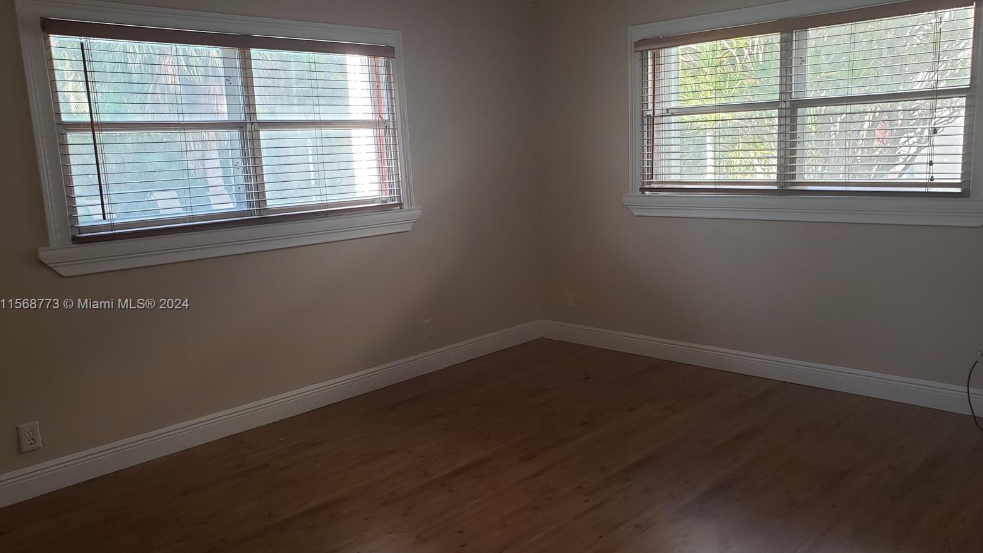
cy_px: 305
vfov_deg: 40.1
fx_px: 756
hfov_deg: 66.1
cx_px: 491
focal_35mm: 29
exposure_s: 1/47
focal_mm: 4.3
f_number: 2.4
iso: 100
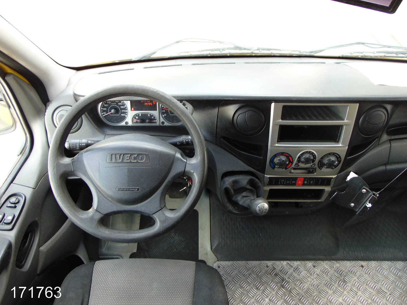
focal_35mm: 25
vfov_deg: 54.9
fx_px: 294
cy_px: 152
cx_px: 204
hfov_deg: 69.4
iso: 80
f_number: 3
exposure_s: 1/30
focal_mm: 4.5
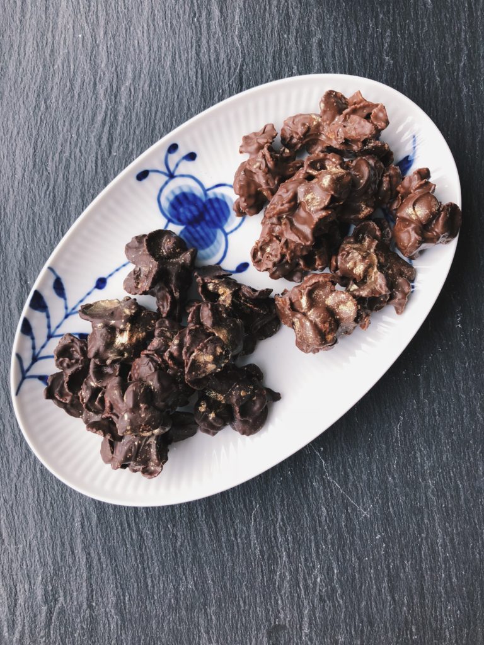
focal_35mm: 28
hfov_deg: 49.7
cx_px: 242
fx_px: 522
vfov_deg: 63.4
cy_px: 322
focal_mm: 3.99
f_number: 1.8
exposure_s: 1/40
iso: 25
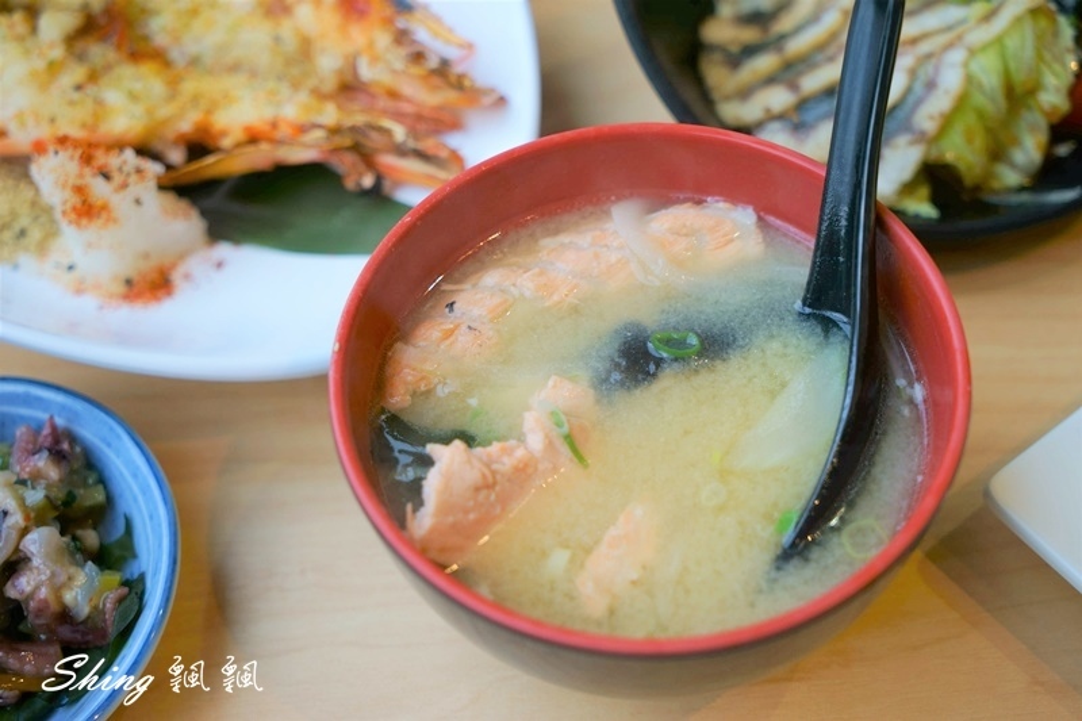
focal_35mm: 51
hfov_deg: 38.9
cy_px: 360
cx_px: 541
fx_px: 1532
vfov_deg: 26.5
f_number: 5
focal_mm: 51
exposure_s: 1/125
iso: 200
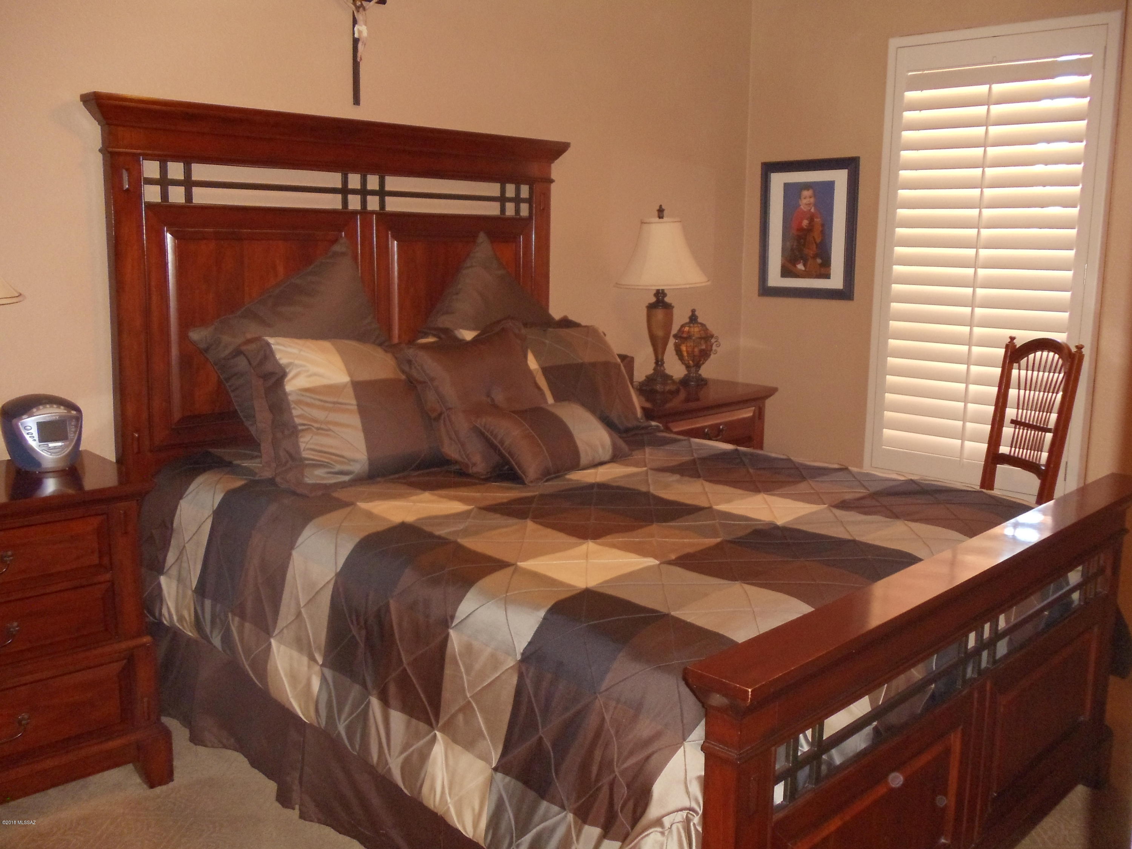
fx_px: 1439
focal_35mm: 44
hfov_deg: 42.9
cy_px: 424
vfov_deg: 32.9
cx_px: 566
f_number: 3.5
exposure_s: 1/8
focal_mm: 6
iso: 400
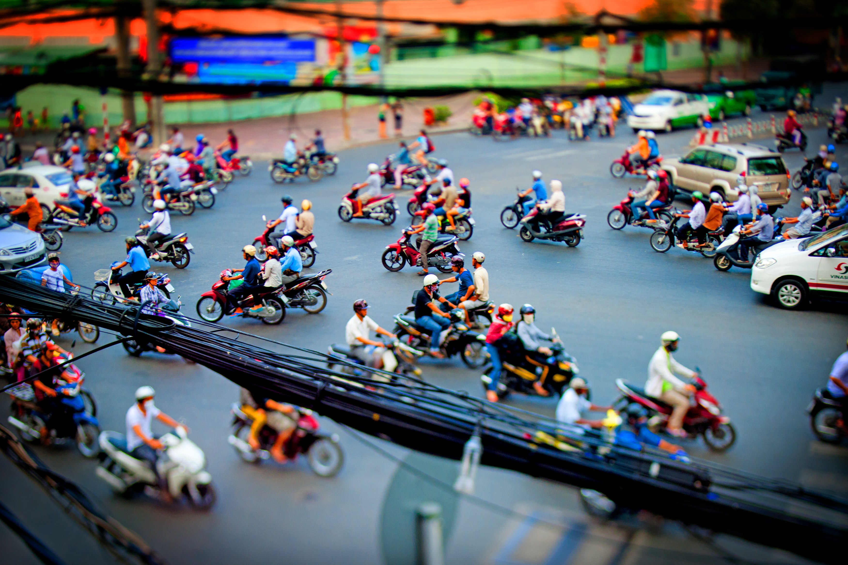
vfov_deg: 29.9
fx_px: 1060
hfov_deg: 43.6
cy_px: 282
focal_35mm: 45
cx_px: 424
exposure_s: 1/500
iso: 640
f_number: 2.8
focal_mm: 45
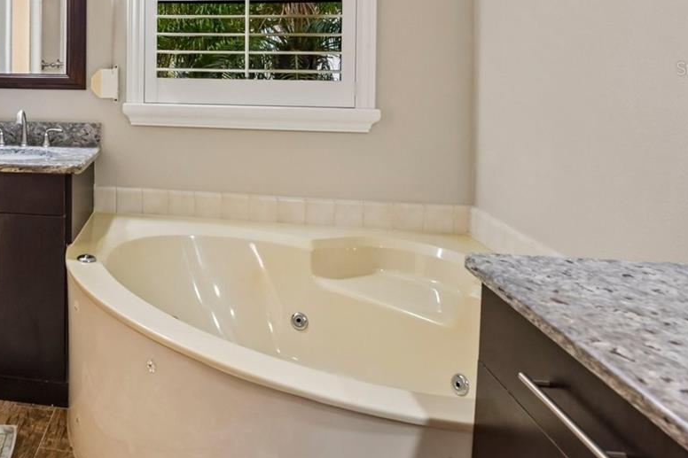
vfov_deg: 37.9
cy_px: 68
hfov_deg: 49.7
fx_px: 630
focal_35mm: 33
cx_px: 46
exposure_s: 1/15
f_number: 8
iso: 400
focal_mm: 16
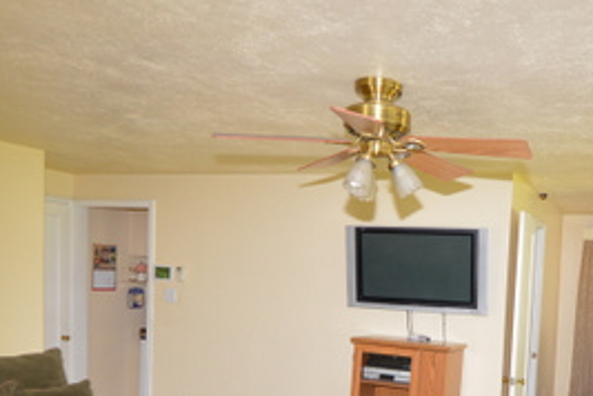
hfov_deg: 51.0
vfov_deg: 35.7
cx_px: 442
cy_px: 314
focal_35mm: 36
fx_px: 593
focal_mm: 10
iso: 400
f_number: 4
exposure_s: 1/60
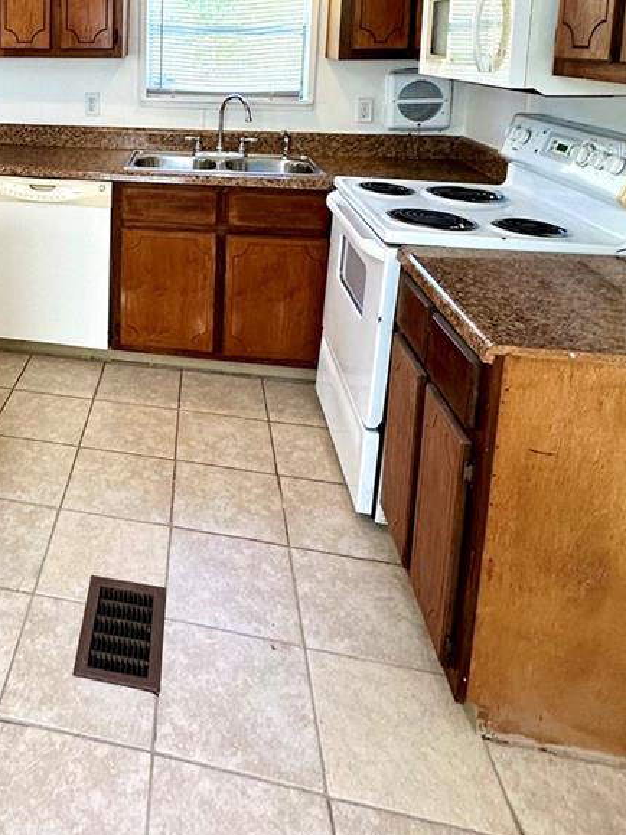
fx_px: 700
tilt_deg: -9.4
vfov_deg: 56.5
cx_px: 40
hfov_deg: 43.2
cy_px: 150
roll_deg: -0.5
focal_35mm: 29
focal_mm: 2.22
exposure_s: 1/120
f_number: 2.2
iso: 125
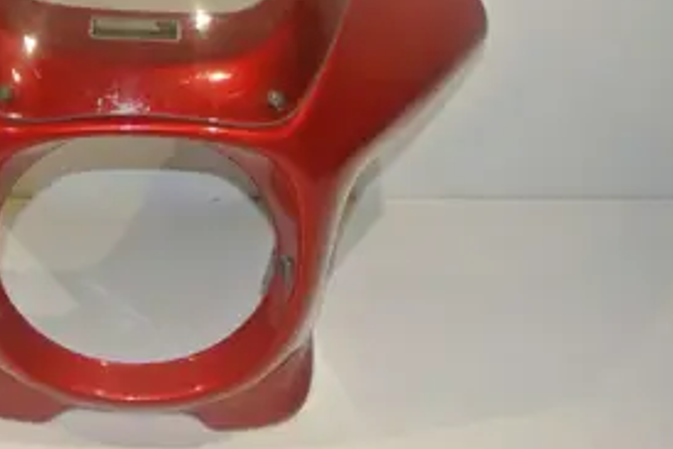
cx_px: 84
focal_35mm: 53
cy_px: 49
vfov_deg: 24.8
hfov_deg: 35.6
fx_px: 991
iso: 200
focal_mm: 10
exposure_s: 1/60
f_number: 3.5
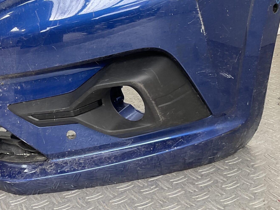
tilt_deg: -14.9
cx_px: 52
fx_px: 453
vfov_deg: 25.7
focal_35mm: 56
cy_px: 48
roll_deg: +6.8
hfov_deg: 33.3
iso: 20
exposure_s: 1/120
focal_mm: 3
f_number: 1.8
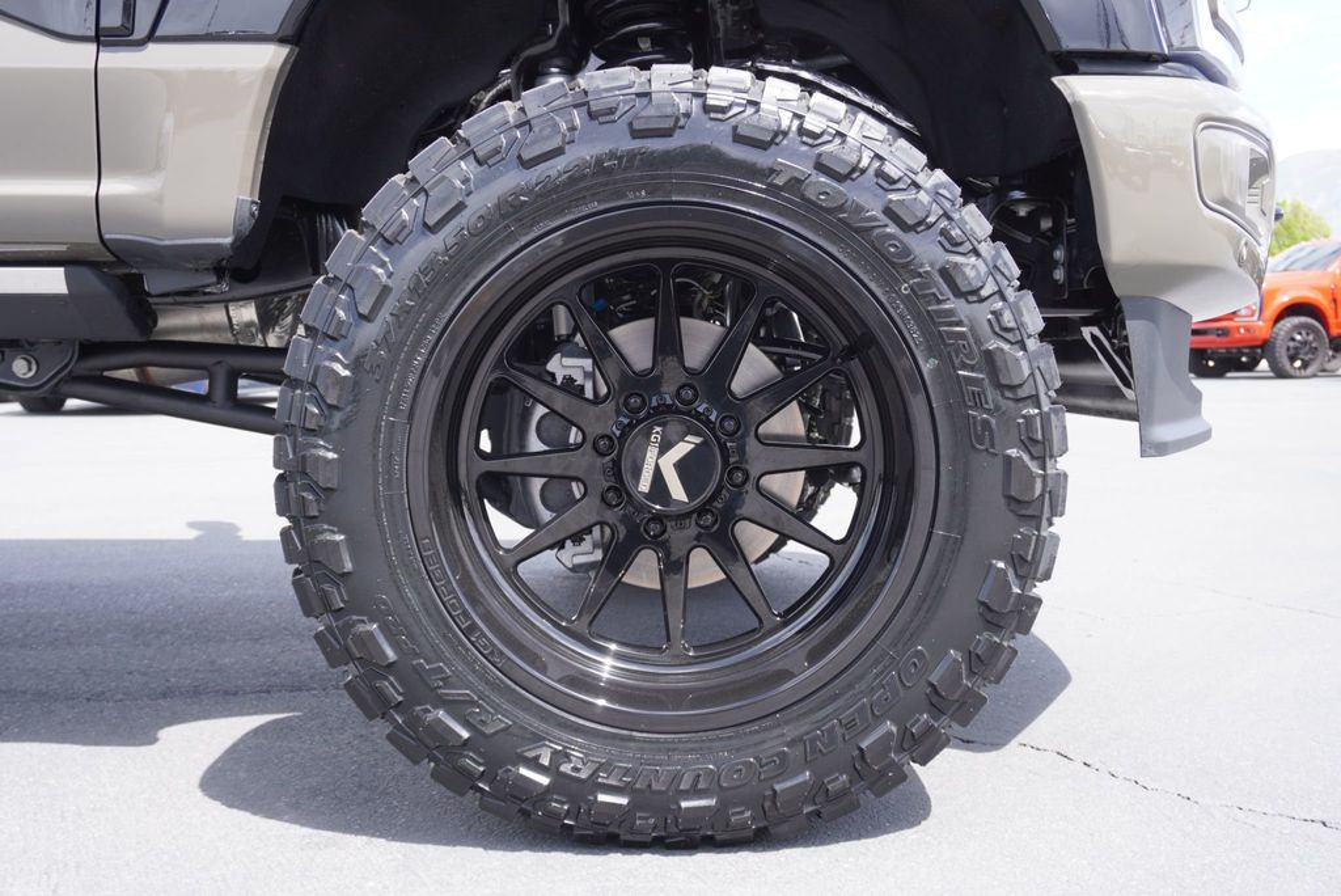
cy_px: 448
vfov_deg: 35.5
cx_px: 670
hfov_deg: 51.3
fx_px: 1398
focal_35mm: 38
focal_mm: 25
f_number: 5.6
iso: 100
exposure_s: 1/100
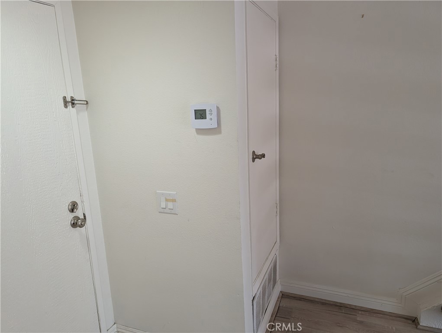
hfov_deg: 71.5
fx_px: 307
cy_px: 166
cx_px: 221
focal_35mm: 24
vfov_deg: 56.9
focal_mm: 6.9
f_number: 1.68
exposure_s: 1/120
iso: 298
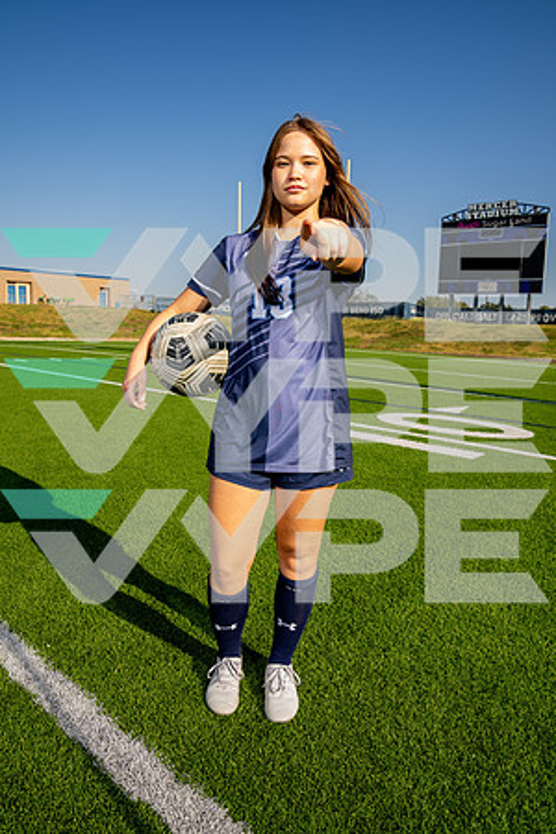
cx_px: 278
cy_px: 417
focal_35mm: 24
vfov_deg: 73.7
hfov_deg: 53.1
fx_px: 556
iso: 50
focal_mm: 24
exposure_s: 1/125
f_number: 7.1
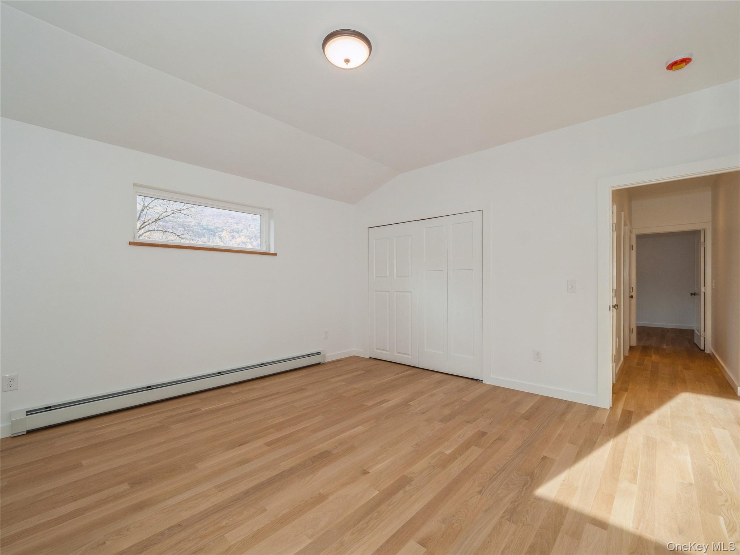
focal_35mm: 14
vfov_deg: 85.7
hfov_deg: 102.1
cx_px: 370
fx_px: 299
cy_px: 278
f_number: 8
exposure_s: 1/30
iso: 200
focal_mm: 7
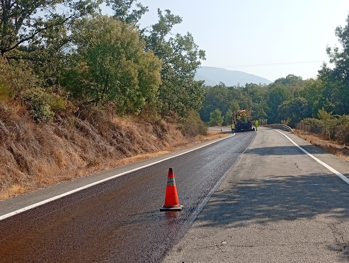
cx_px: 174
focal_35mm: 49
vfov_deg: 29.7
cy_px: 132
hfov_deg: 38.9
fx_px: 495
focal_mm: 3.98
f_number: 1.8
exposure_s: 1/569
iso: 50
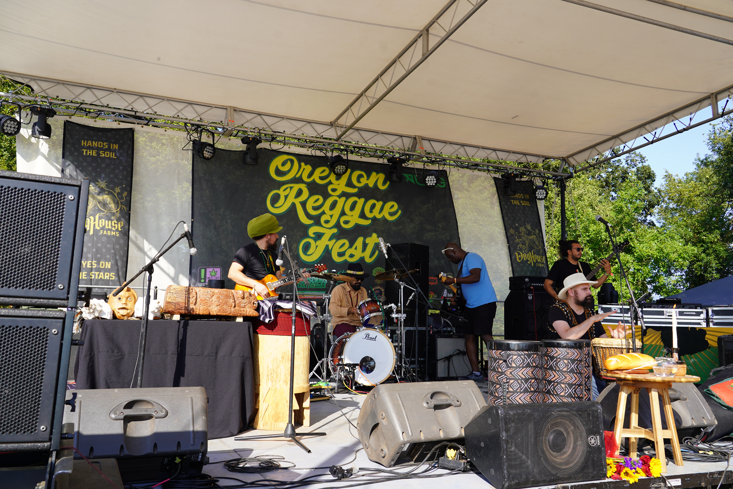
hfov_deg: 61.9
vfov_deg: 43.6
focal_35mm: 30
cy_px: 244
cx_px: 366
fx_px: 611
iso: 100
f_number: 8
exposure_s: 1/100
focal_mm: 30
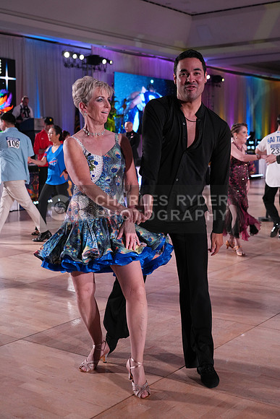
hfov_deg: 28.1
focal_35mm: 48
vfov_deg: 41.1
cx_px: 140
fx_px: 560
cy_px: 210
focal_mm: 48
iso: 2500
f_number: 4
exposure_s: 1/500
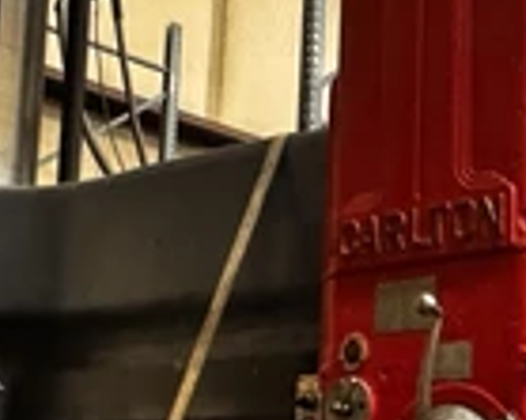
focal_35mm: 74
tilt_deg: +6.8
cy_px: 350
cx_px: 534
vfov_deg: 20.4
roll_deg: -1.1
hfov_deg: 24.5
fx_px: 1151
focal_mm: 2.22
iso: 1000
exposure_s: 1/40
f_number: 2.2
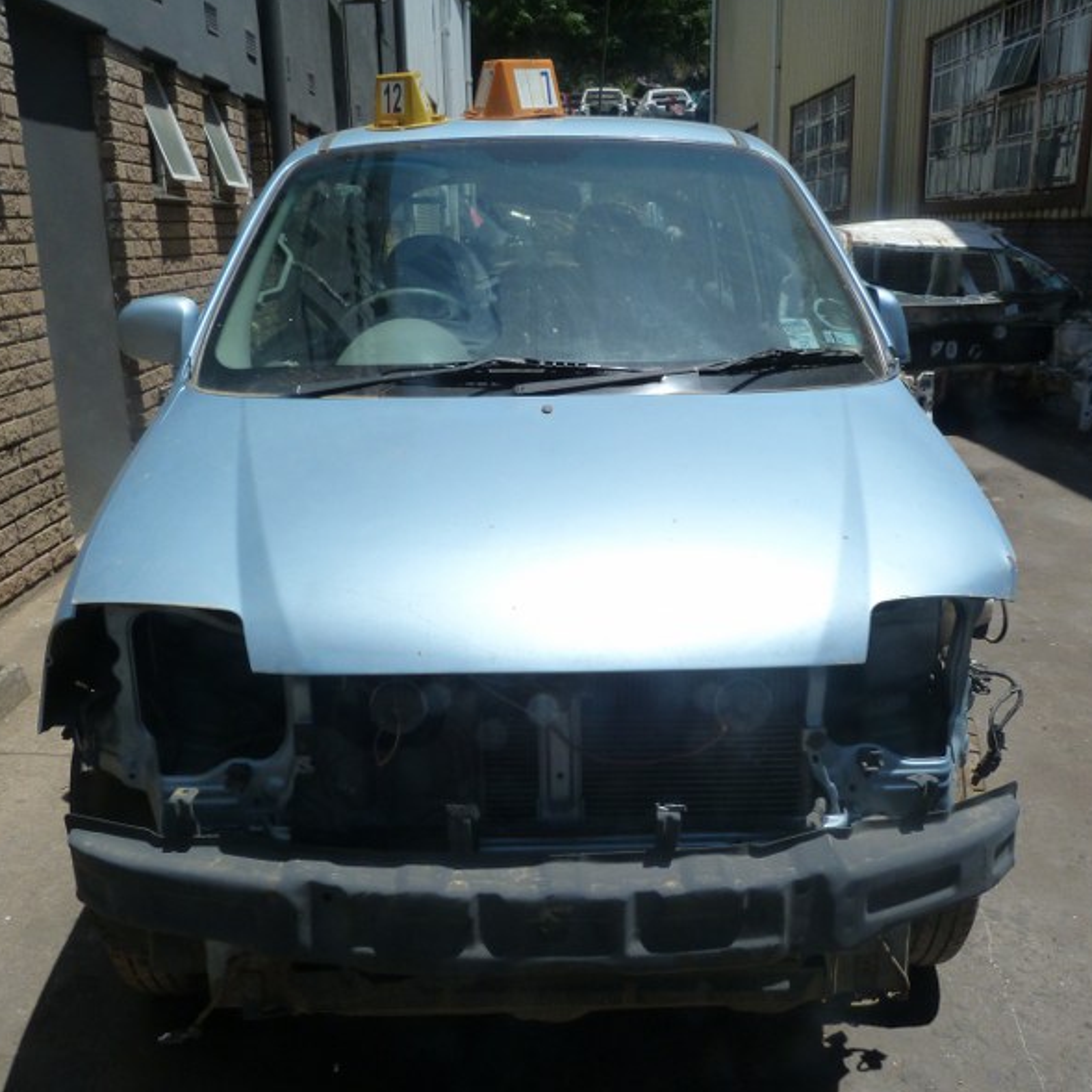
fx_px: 1071
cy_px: 551
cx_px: 554
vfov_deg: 54.0
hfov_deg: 54.0
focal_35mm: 30
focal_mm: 4.5
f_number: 5.6
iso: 125
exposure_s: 1/500
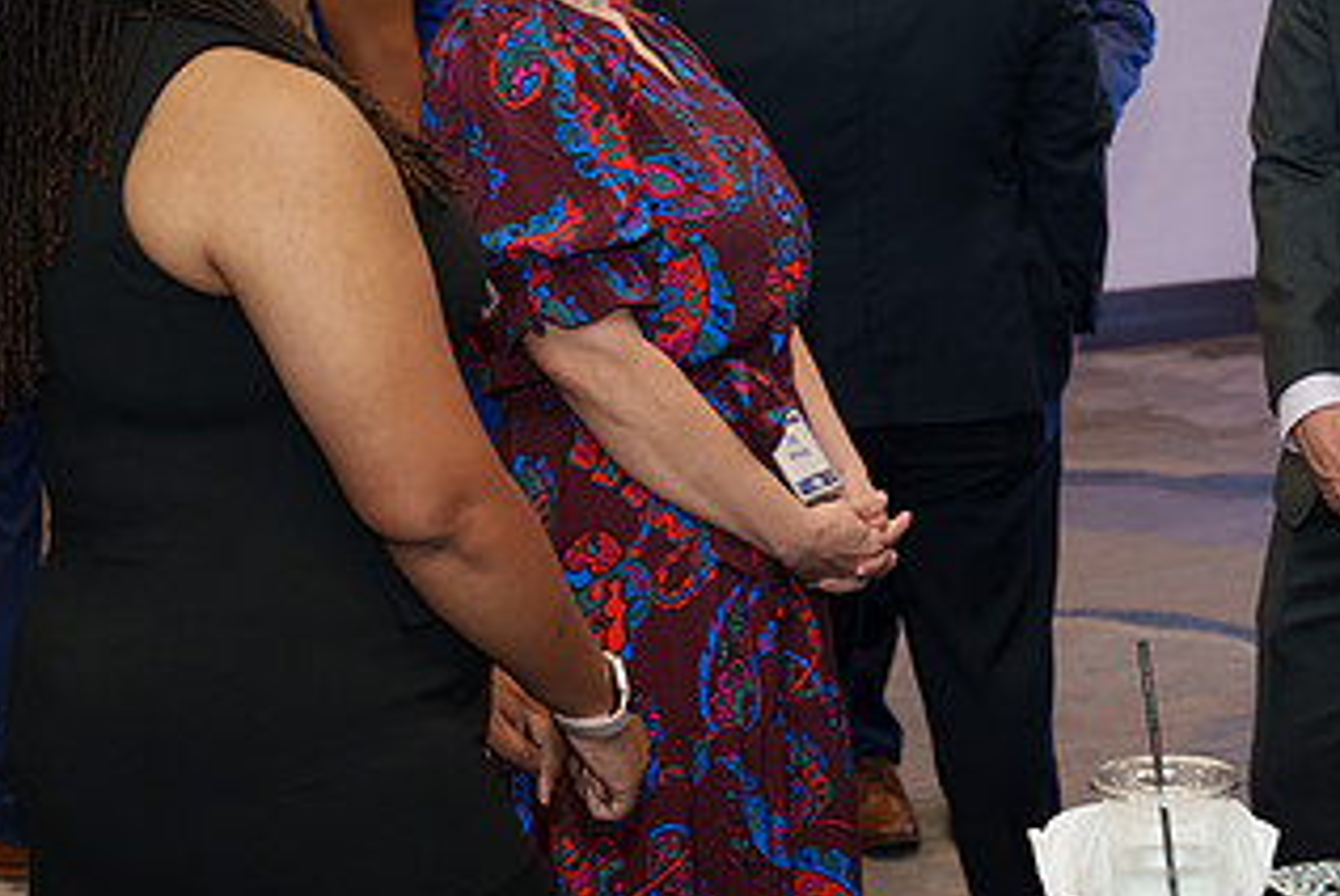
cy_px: 171
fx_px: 3539
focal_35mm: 95
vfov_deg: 14.3
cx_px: 1031
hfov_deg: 21.2
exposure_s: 1/80
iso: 1000
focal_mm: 52
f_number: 4.5
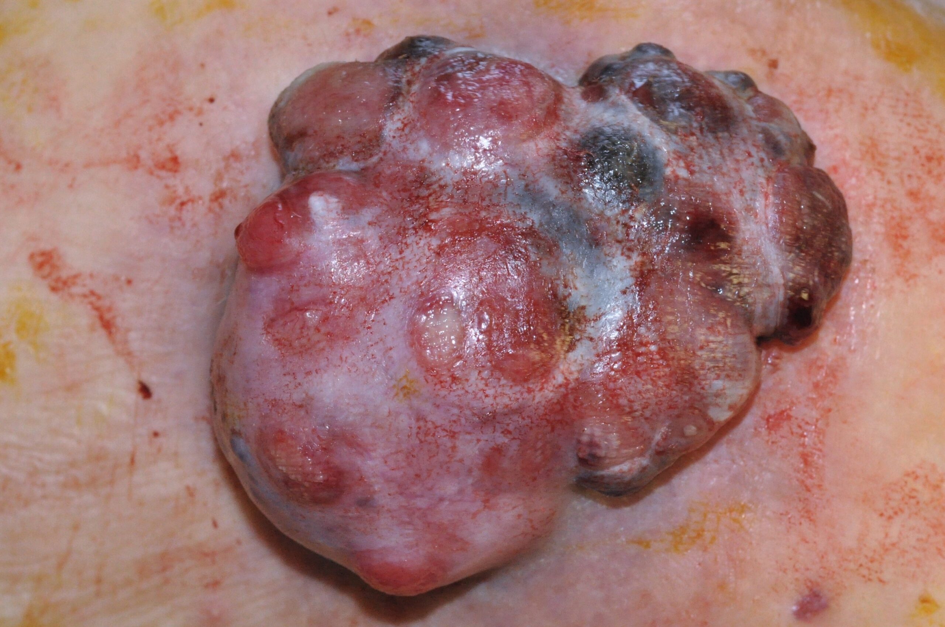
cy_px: 314
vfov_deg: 15.1
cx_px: 472
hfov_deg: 22.6
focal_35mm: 90
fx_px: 2359
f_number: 13
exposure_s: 1/60
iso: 1600
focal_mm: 60
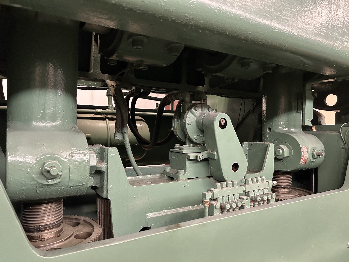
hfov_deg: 67.3
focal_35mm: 26
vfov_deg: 53.1
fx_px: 262
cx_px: 174
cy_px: 131
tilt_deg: -0.2
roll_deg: +0.2
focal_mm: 5.7
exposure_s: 1/40
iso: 640
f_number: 1.5
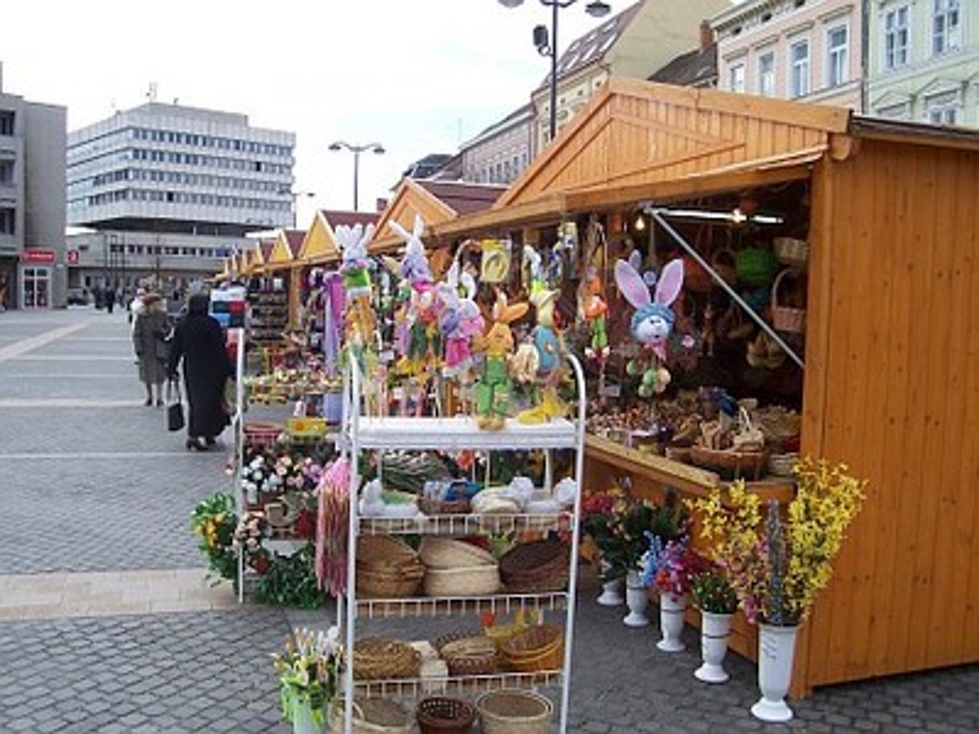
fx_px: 962
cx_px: 490
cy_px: 367
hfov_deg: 54.0
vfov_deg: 41.8
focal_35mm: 34
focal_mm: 5.6
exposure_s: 1/250
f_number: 5.6
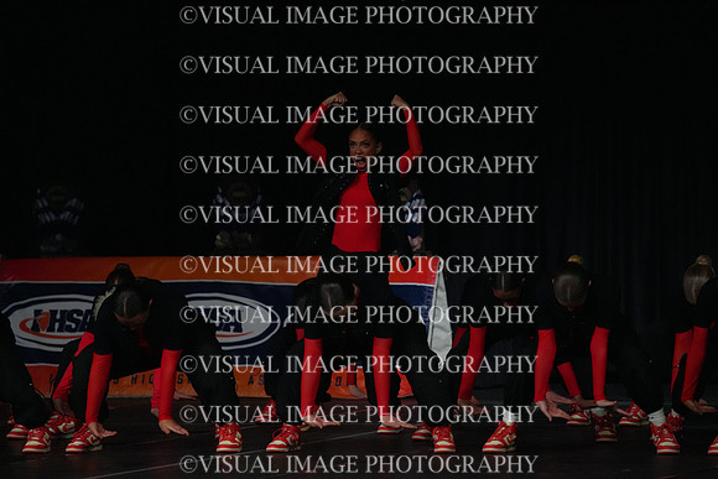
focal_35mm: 275
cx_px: 359
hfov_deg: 7.5
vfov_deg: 5.0
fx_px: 5486
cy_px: 240
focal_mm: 275
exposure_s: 1/1000
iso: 12800
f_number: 5.6
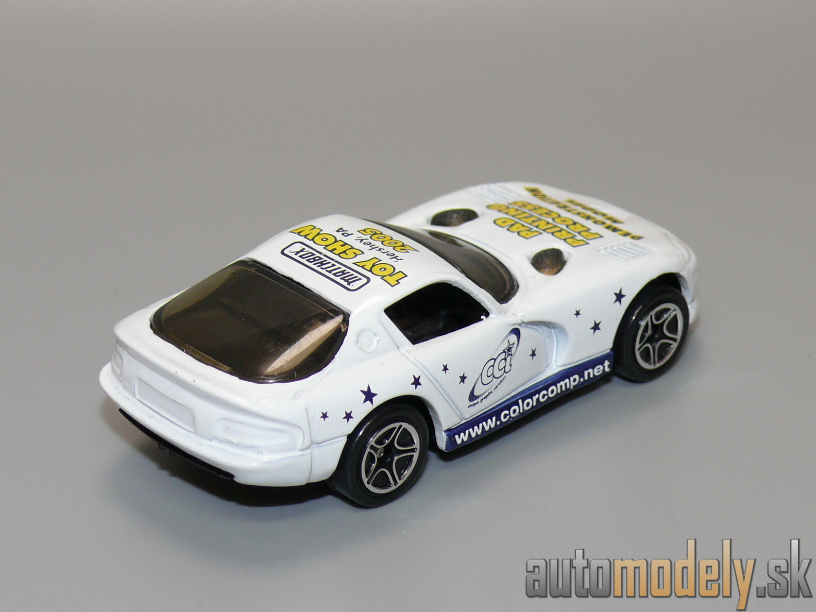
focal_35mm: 103
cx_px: 407
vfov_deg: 14.4
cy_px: 308
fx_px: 2428
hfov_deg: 19.1
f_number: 4
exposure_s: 1/30
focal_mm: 13.3
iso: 100
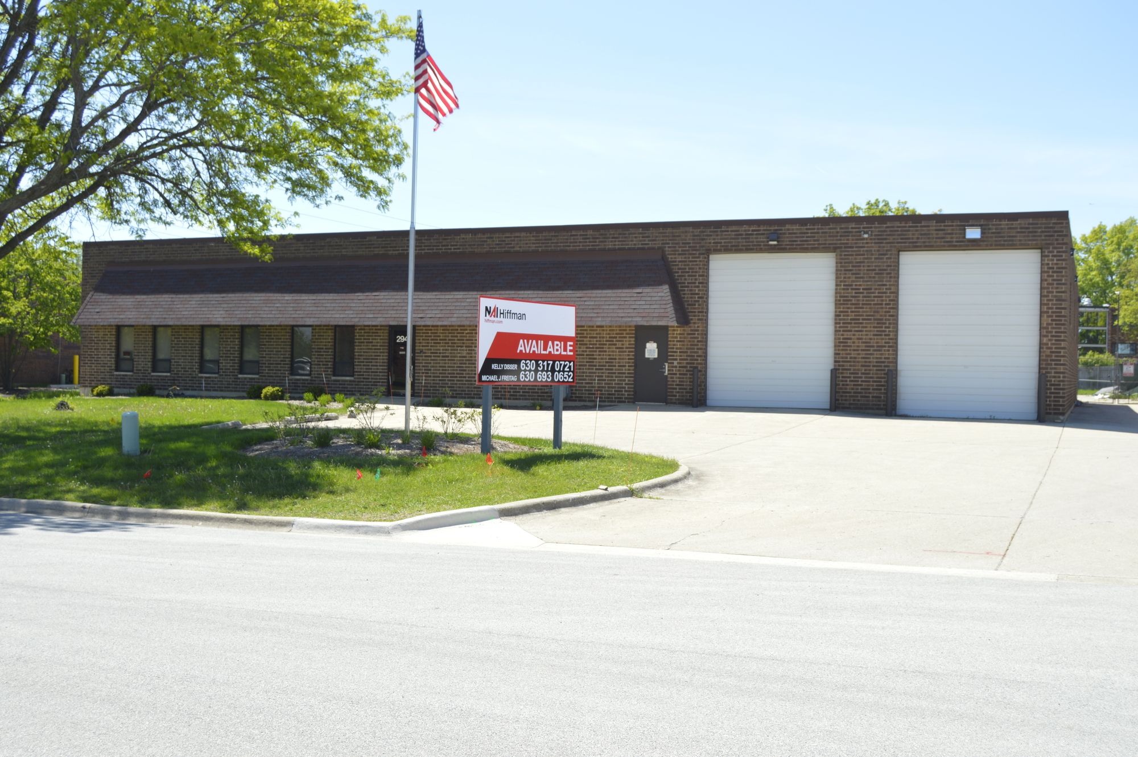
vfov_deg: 34.2
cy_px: 378
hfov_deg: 49.6
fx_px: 1232
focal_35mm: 39
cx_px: 569
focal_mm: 26
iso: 100
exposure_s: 1/200
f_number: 7.1
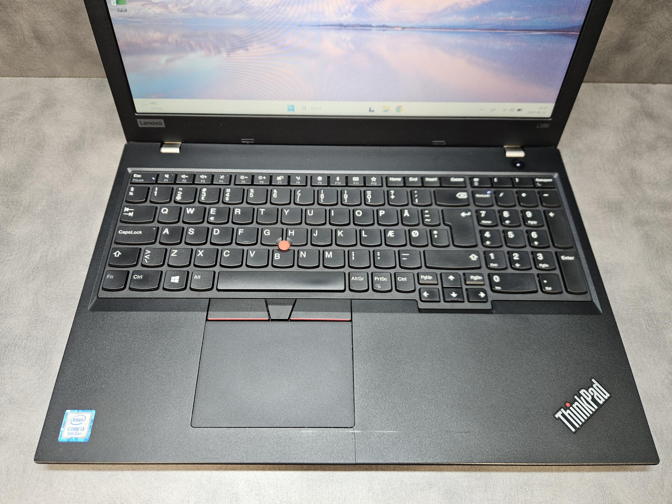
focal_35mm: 23
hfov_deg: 73.9
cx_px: 336
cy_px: 252
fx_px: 446
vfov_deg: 58.9
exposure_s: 1/50.3
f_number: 1.8
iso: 80
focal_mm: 5.4
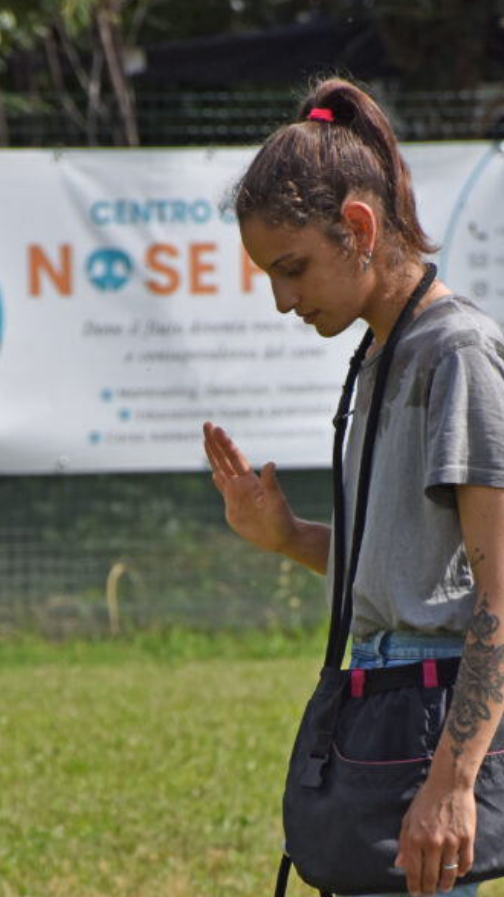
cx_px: 176
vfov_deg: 5.6
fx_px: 9127
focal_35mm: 384
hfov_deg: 3.2
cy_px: 689
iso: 360
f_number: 5.6
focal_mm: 140
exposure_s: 1/2000
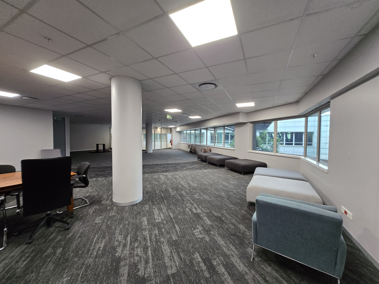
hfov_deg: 106.2
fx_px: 142
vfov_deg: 89.9
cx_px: 190
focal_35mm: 13
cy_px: 142
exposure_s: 1/50
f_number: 2.2
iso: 160
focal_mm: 1.7
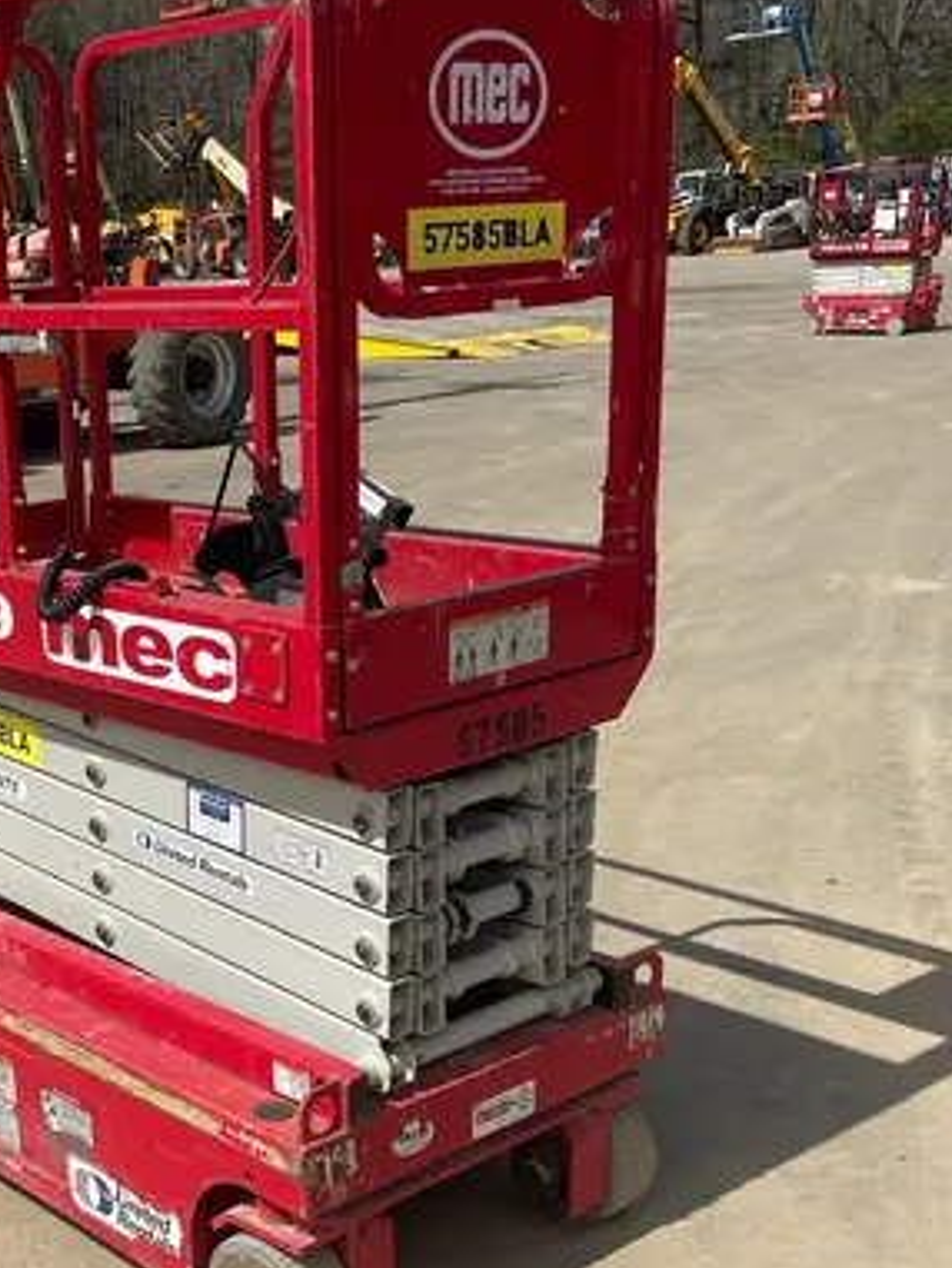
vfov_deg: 38.0
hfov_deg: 27.9
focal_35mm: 50
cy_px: 760
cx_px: 63
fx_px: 1832
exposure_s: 1/8403
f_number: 1.6
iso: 50
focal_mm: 4.2
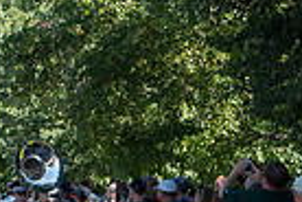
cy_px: 214
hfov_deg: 8.5
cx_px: -304
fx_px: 1938
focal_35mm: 231
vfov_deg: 5.9
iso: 200
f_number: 5.6
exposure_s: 1/400
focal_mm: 55
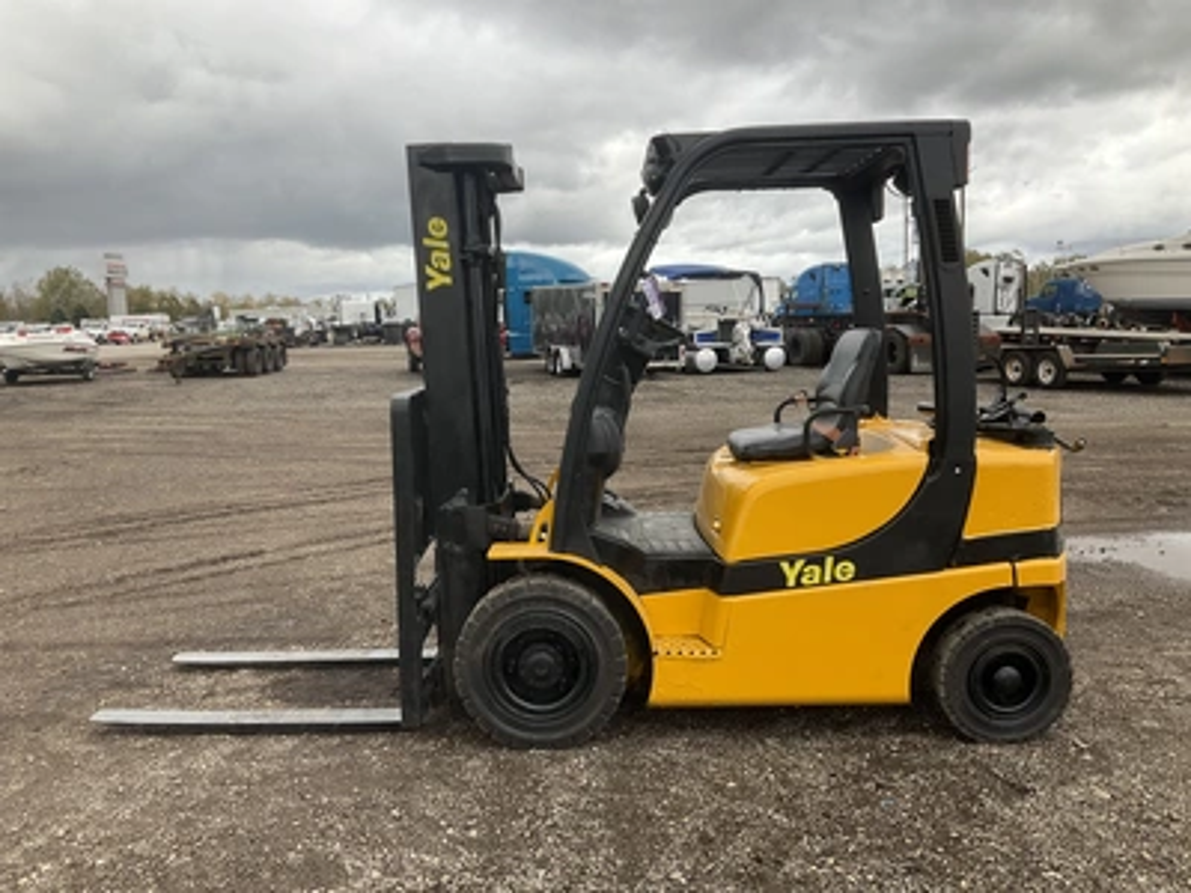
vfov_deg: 48.2
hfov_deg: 61.7
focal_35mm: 29
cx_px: 596
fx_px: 998
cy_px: 446
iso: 25
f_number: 1.8
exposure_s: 1/422
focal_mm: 3
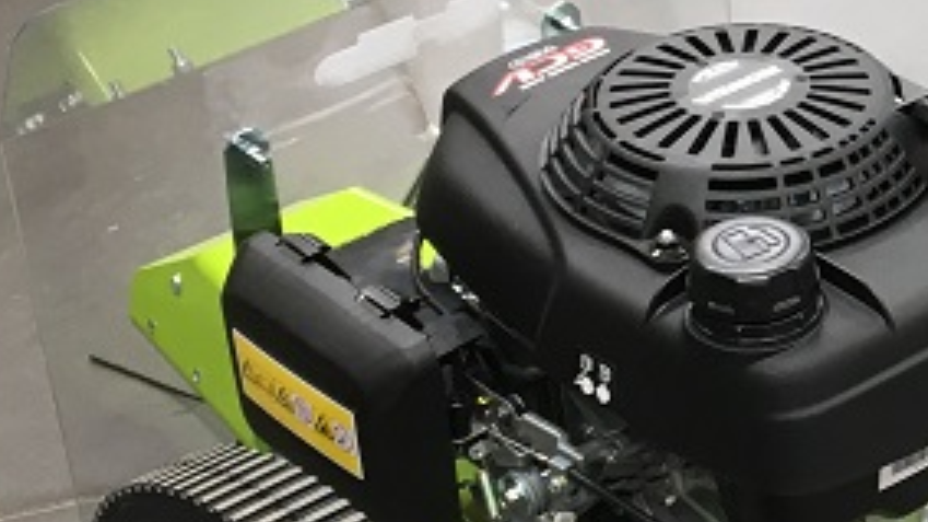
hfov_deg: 18.6
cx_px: 1246
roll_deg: -2.3
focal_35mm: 106
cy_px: 220
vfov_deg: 11.4
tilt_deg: -31.5
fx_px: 2608
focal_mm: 4.15
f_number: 2.2
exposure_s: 1/33
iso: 32
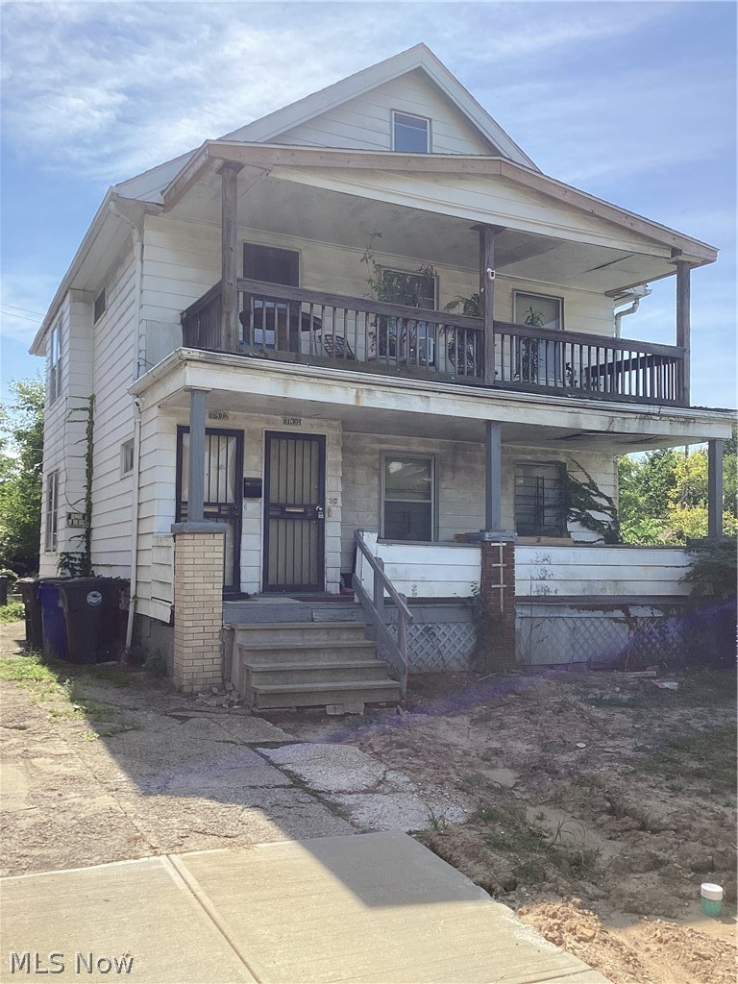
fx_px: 881
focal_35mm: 31
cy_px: 492
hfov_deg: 45.4
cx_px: 369
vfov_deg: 58.4
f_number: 2.4
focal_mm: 3.3
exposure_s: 1/959
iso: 25
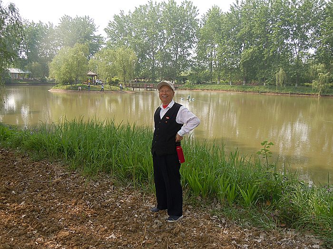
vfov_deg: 46.8
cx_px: 166
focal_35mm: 30
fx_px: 289
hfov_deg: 60.0
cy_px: 124
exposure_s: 1/320
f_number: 3.5
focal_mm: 5.4
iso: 100
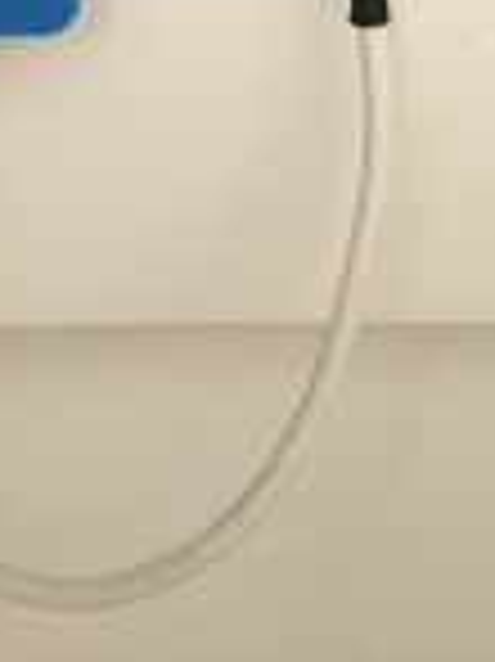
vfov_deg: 21.9
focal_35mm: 79
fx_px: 1508
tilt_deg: -18.9
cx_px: 54
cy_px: -230
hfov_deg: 18.3
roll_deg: +3.5
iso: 320
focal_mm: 4.15
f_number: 2.2
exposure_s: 1/17
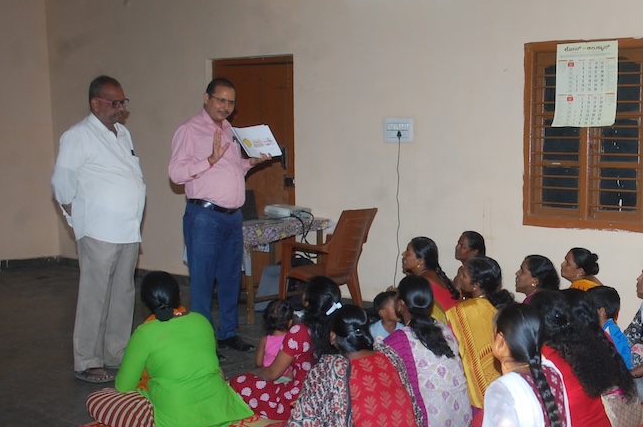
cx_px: 487
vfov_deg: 31.5
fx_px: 749
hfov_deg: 44.8
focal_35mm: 42
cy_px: 288
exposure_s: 1/125
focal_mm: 18
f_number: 6.3
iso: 400
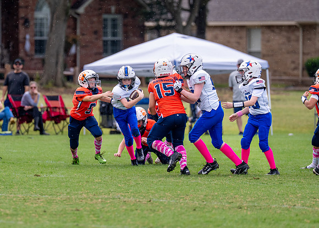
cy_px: 104
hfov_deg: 5.1
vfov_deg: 3.6
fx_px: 3613
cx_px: 123
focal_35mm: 399
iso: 400
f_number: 2.8
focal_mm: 200
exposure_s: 1/3200
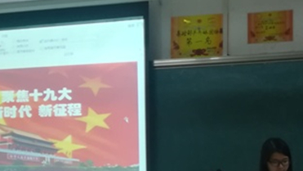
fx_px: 579
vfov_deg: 16.6
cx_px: 165
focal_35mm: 72
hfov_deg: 29.3
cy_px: 144
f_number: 2.2
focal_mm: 3.83
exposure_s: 1/33.3
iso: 400
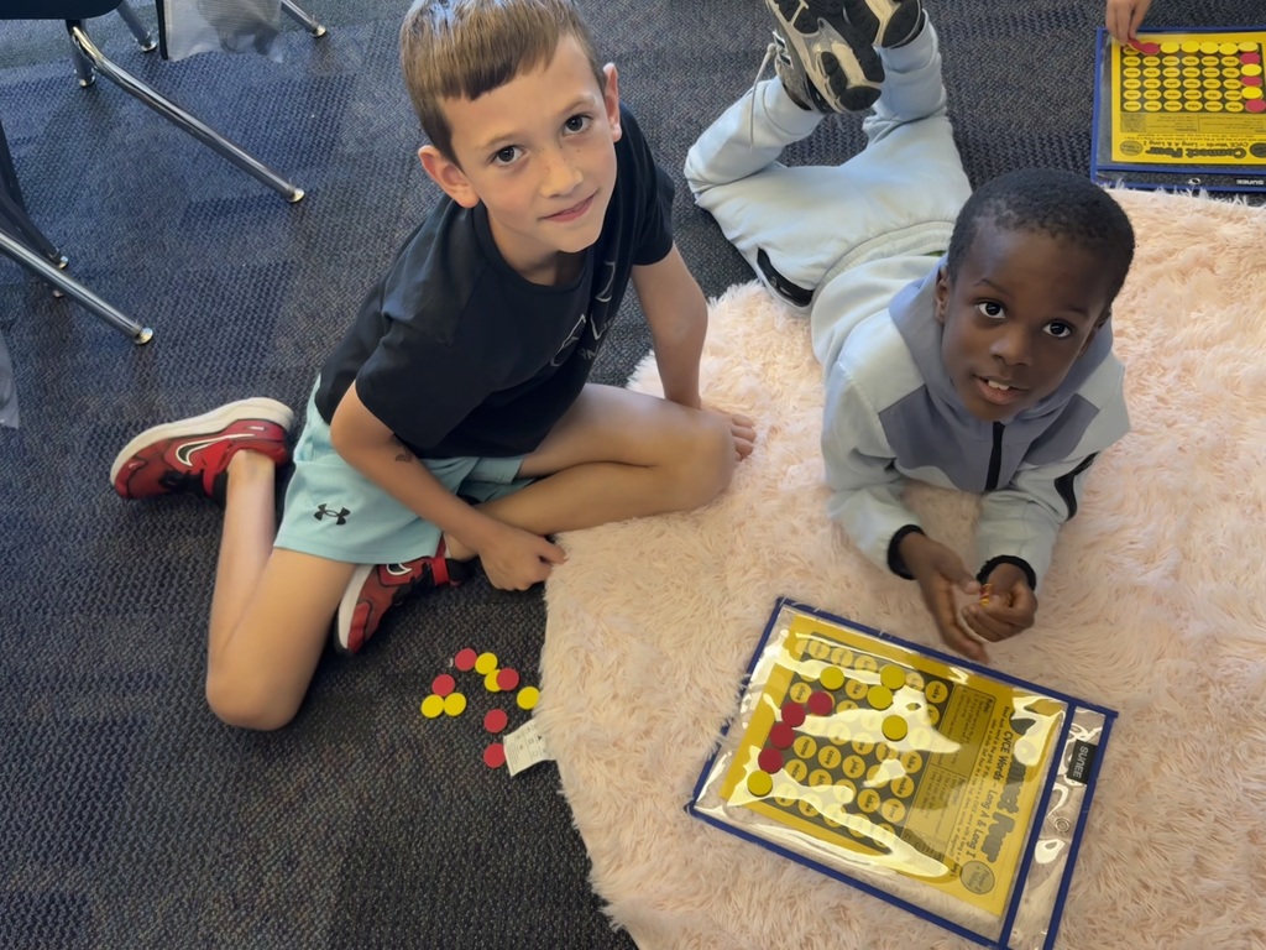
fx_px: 951
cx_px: 633
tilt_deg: -54.1
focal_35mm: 26
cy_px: 475
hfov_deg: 67.3
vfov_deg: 53.1
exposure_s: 1/60
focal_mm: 5.96
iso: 160
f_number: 1.6
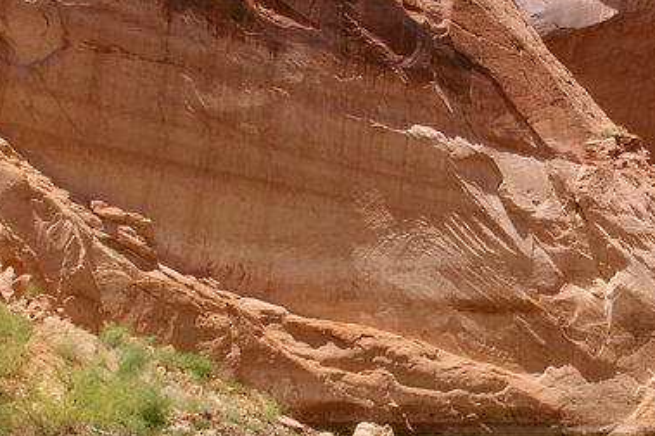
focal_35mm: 57
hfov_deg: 33.1
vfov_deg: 23.5
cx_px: 598
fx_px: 1036
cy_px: 111
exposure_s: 1/180
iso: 800
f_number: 22
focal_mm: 18
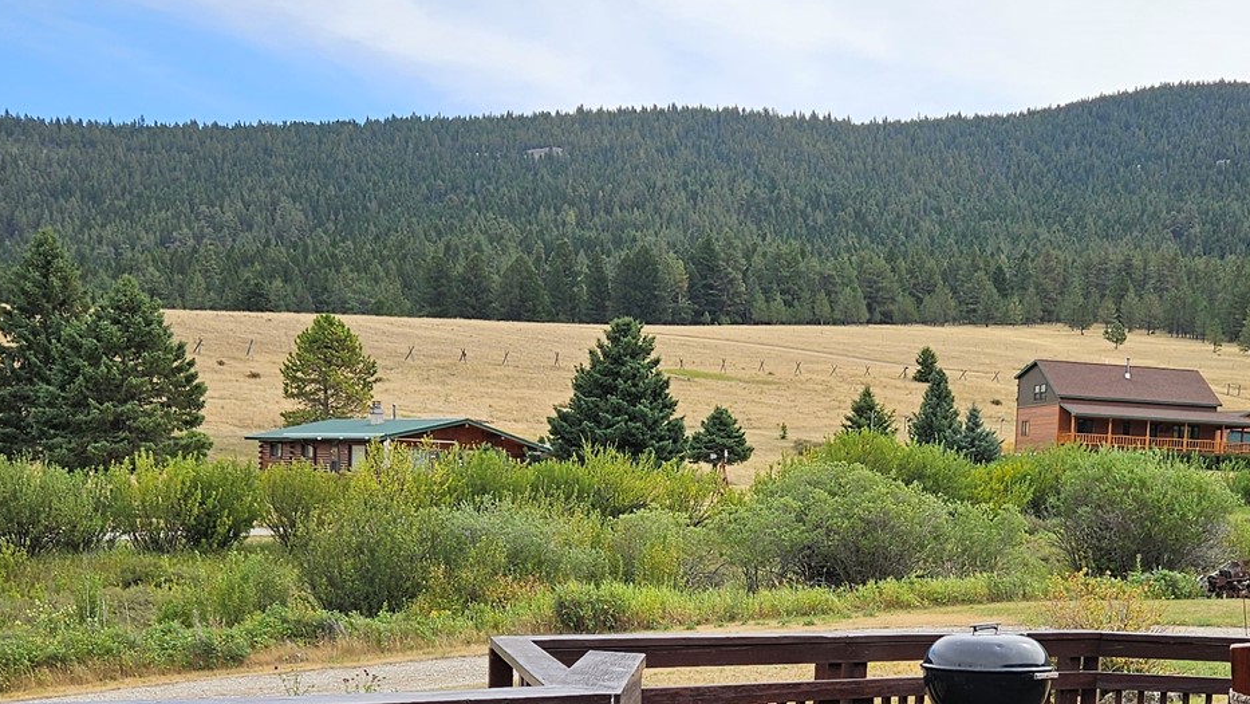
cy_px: 640
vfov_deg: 21.3
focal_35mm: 55
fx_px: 1823
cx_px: 845
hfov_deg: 37.4
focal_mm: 5.4
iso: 25
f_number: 1.8
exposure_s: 1/1232
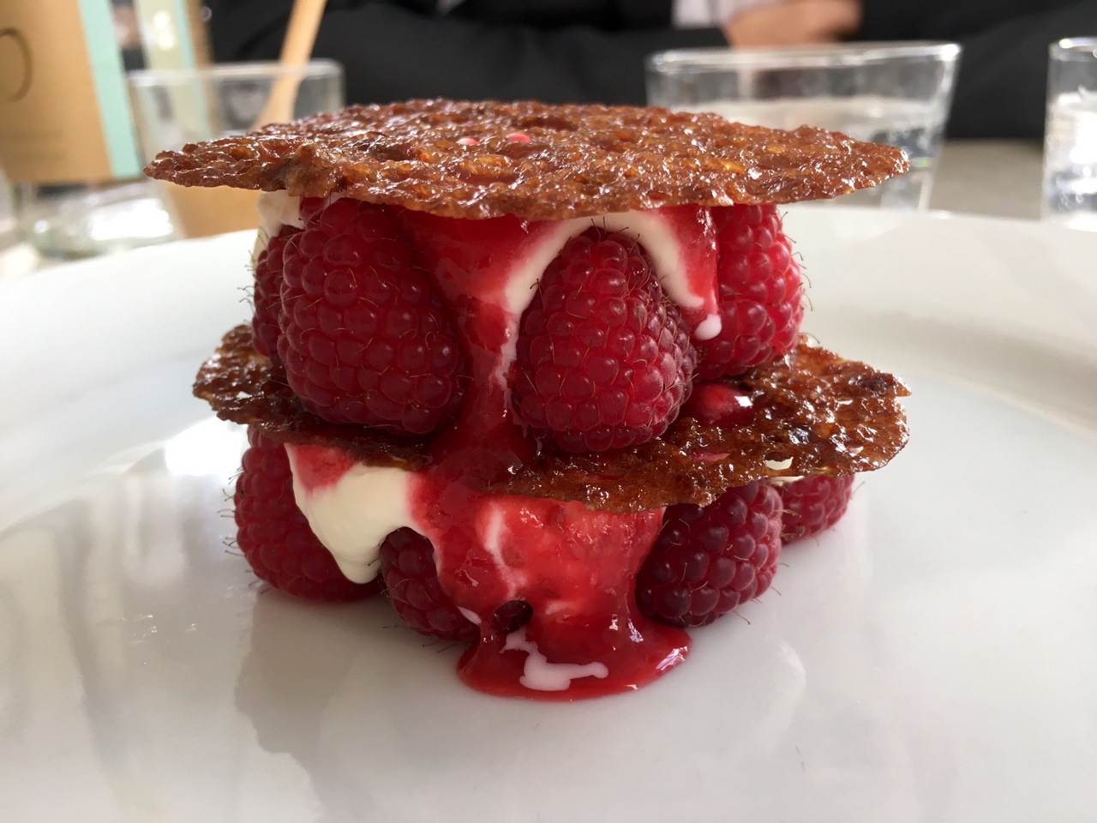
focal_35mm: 29
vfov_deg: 48.2
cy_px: 412
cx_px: 548
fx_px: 919
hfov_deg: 61.7
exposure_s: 1/33
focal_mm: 4.15
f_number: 2.2
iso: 25
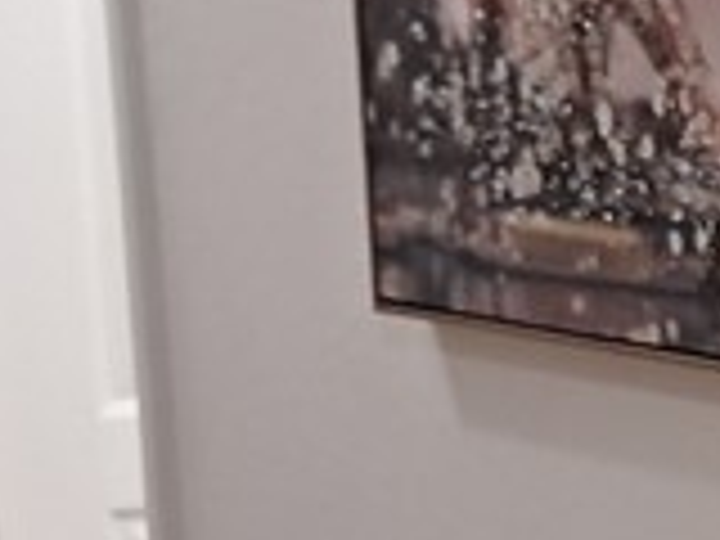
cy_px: 544
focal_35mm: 173
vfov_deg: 8.5
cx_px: 1616
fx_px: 3598
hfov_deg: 10.2
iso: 250
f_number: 1.8
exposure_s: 1/30
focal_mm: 4
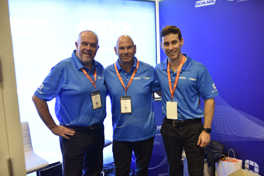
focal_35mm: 35
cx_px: 132
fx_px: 257
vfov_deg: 37.9
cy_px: 88
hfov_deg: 54.4
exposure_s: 1/60
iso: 800
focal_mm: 35
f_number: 2.8
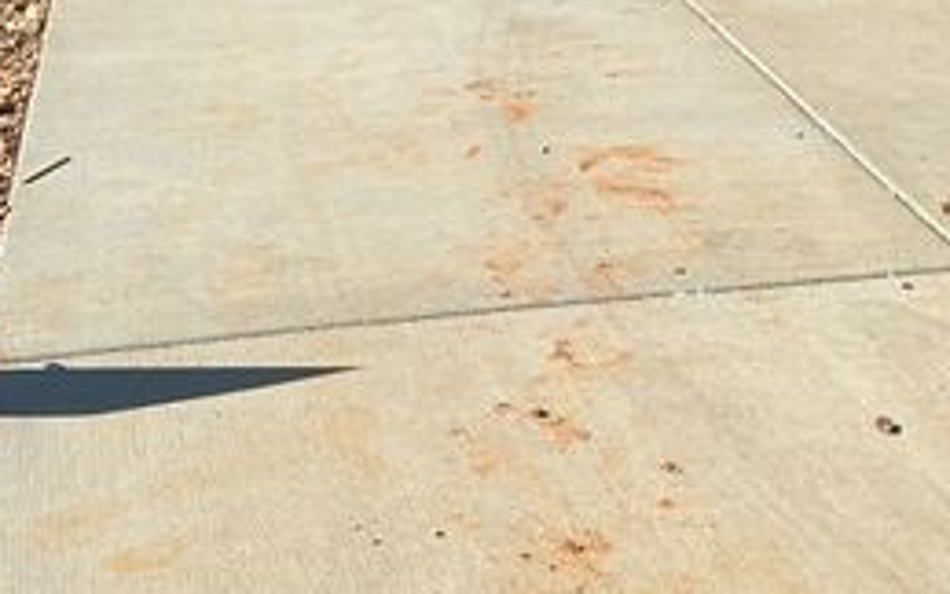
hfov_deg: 26.1
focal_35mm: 79
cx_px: 576
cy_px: -376
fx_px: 2046
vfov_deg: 15.0
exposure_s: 1/1912
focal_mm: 3
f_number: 1.8
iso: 25
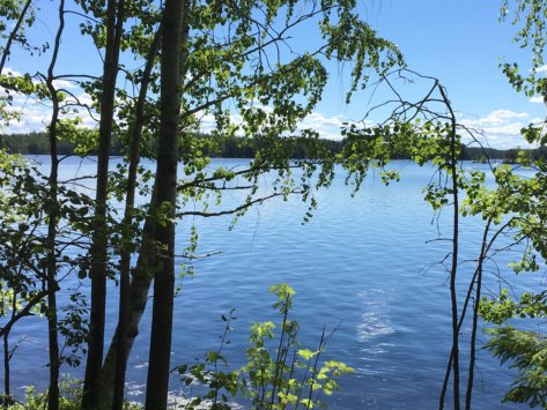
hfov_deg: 38.6
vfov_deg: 29.7
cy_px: 226
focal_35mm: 49
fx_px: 774
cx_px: 352
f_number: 2.2
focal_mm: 4.15
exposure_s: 1/1972
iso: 25
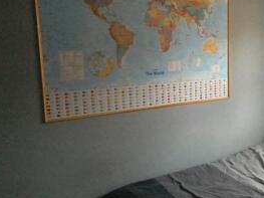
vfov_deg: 39.6
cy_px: 90
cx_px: 227
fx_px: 274
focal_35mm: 36
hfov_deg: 47.3
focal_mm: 10
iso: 1600
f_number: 4
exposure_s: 1/60
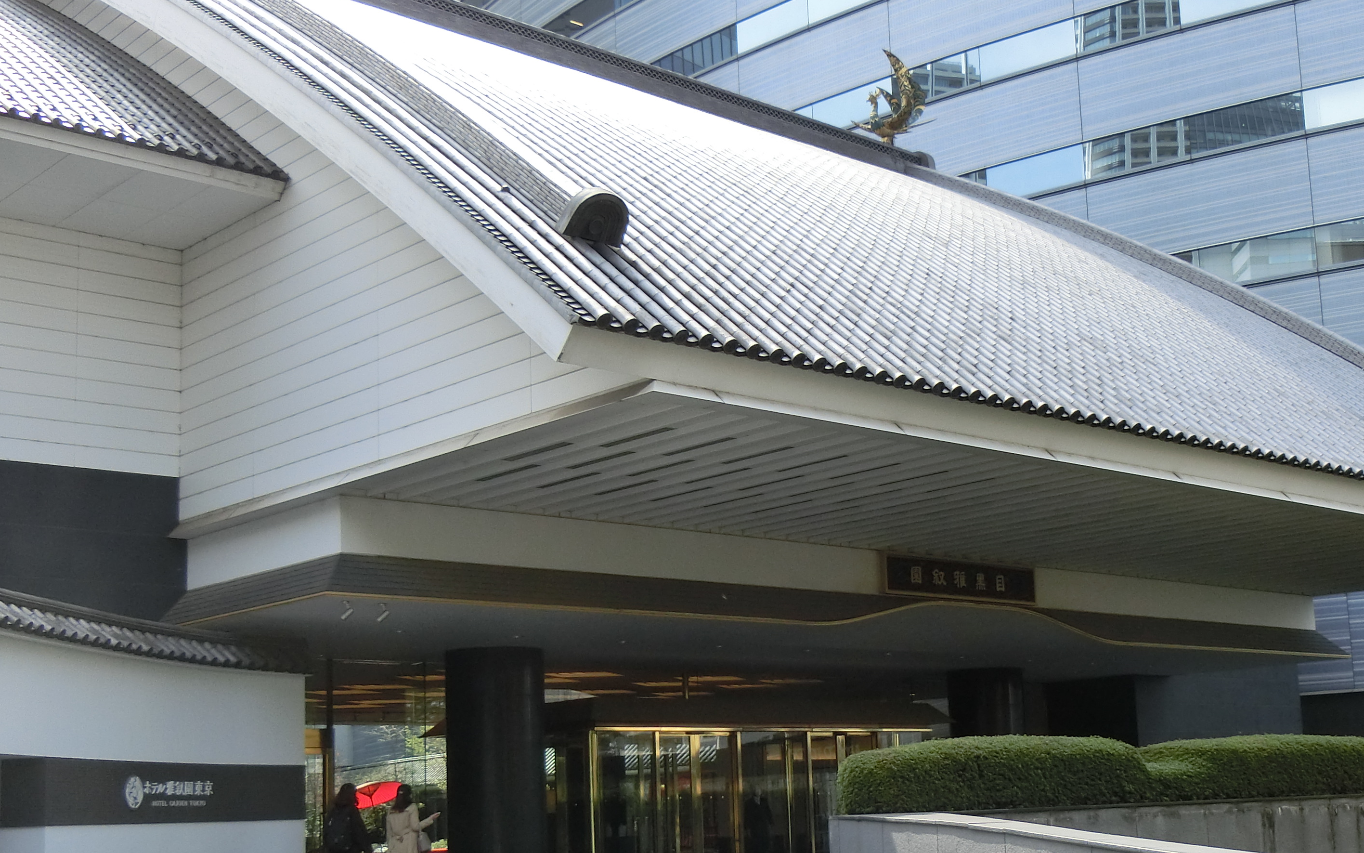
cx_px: 802
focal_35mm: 50
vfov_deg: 25.8
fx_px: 1859
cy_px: 513
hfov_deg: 40.2
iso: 80
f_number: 3.7
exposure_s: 1/320
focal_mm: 5.2
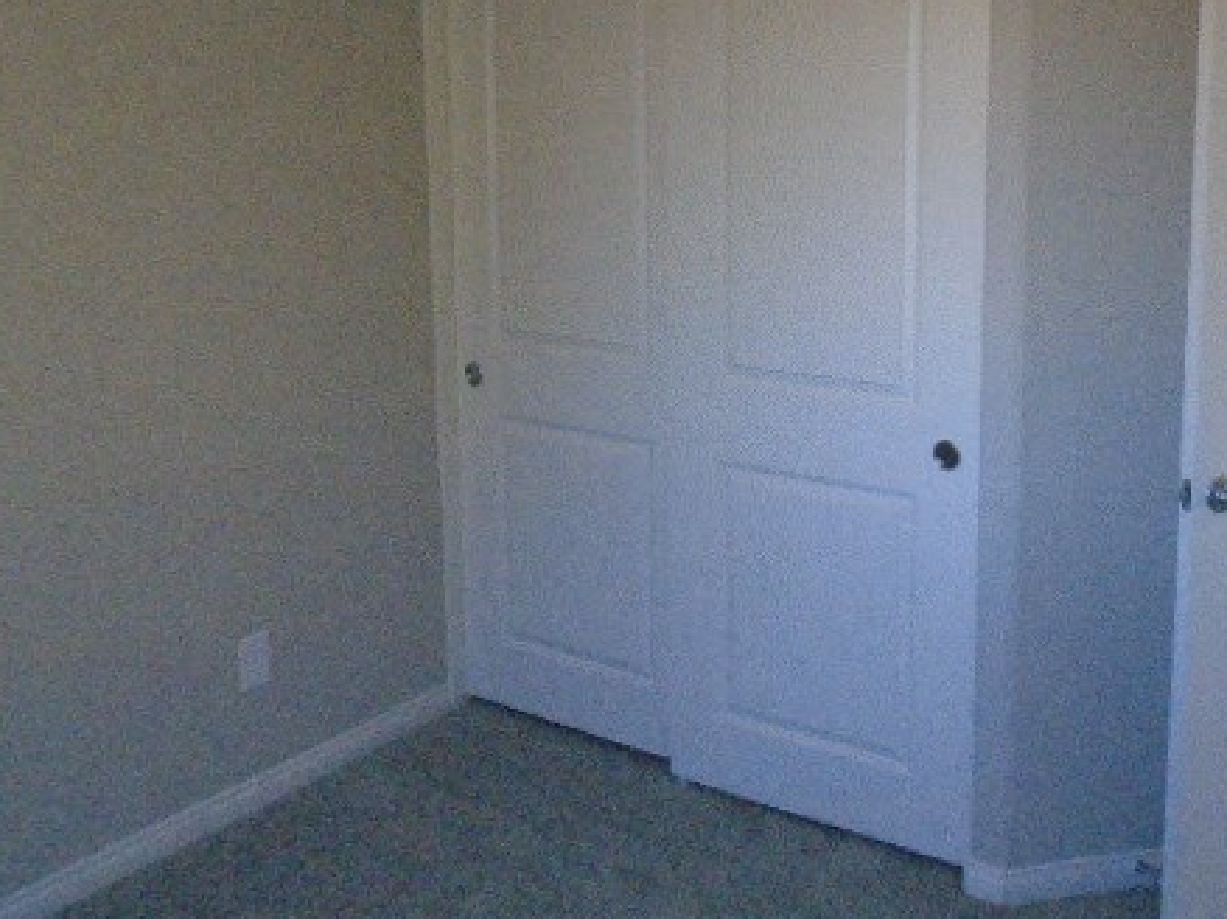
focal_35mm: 38
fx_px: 1346
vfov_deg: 37.2
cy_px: 297
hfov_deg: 48.4
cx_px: 782
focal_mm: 4.6
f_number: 3.2
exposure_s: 1/200
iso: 800
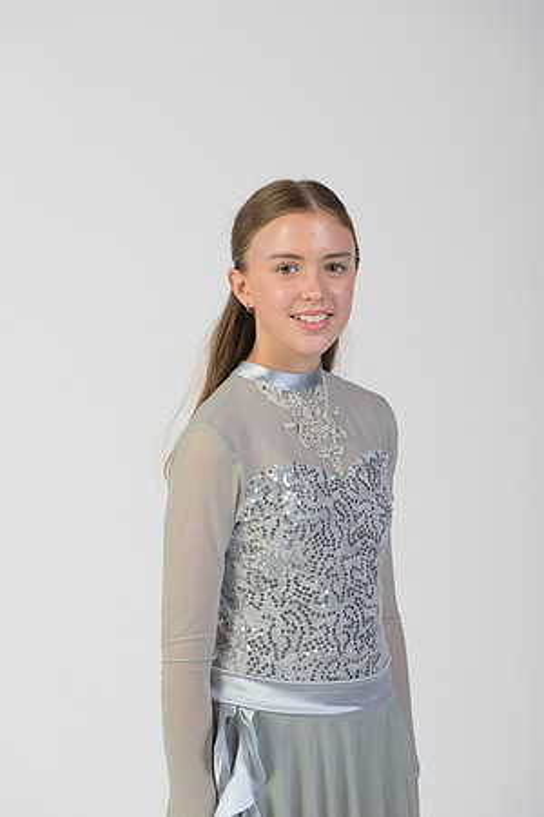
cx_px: 272
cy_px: 408
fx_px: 4533
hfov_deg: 6.9
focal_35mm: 200
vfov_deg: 10.3
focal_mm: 200
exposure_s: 1/160
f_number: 7.1
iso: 400
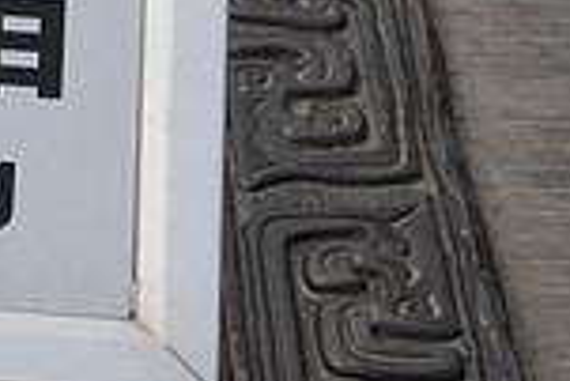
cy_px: 26
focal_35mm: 276
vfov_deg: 5.0
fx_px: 4374
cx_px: -238
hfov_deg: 7.4
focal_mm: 48
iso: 160
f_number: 20
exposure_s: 1/60
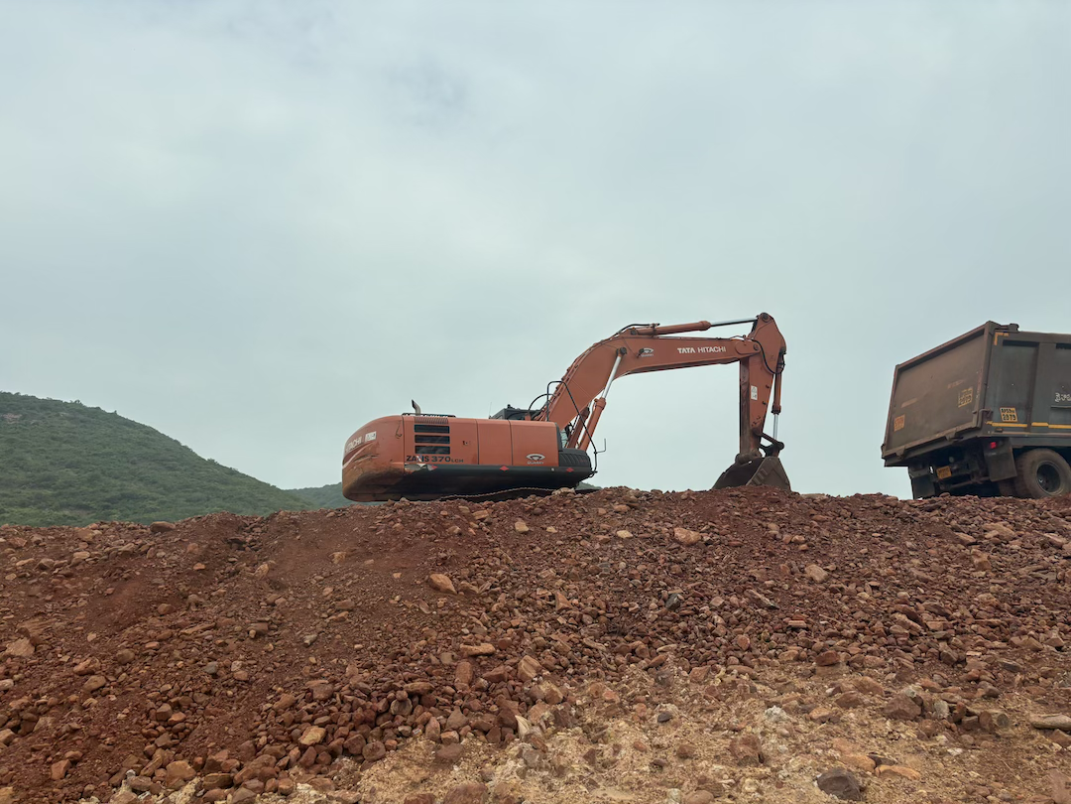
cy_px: 402
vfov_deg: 53.1
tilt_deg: +18.2
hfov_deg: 67.3
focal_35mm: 26
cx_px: 536
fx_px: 804
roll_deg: -4.6
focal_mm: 5.96
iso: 50
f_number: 1.6
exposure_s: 1/5076
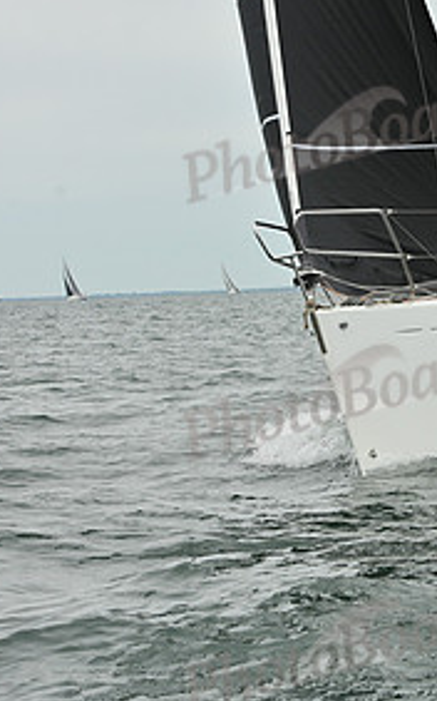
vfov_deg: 11.8
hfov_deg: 7.2
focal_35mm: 178
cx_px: 663
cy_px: 232
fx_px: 3395
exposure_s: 1/1000
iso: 320
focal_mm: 85
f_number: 10
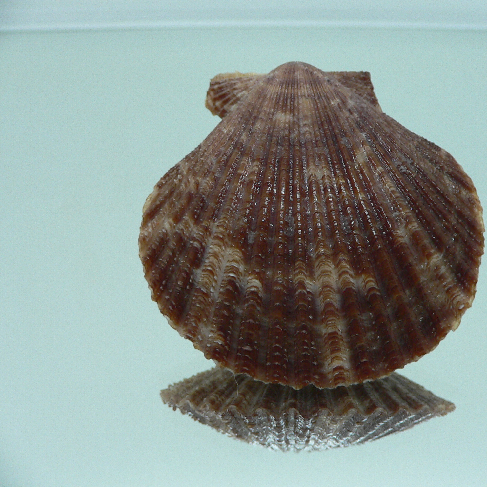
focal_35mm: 42
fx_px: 669
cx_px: 307
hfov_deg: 39.7
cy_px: 243
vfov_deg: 40.0
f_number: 2.8
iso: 150
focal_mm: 4.6
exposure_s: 1/60
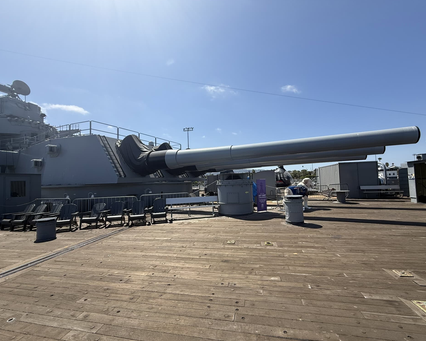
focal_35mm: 15
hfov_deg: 96.8
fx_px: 189
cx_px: 221
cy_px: 173
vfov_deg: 84.0
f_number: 2.2
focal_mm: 2.2
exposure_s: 1/2092
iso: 50
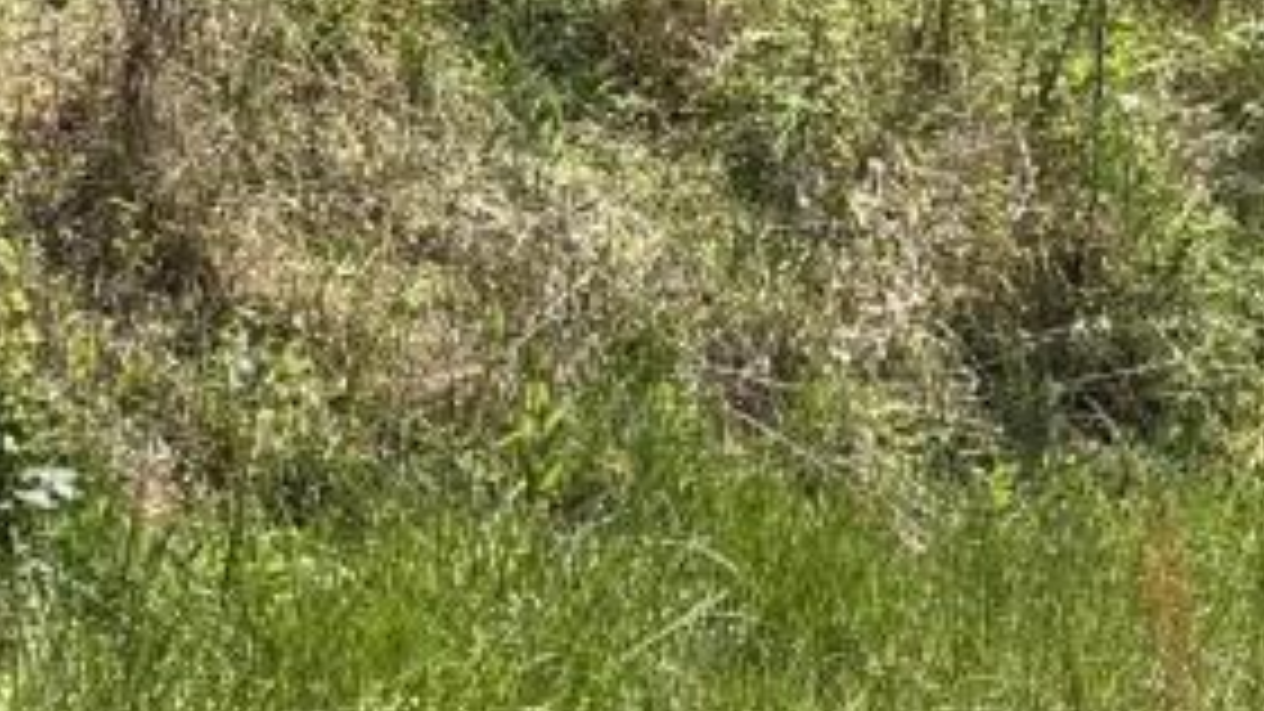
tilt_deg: -2.0
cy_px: -14
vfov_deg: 6.5
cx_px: 409
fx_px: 6233
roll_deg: -3.7
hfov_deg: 11.6
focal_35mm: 186
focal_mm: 6.76
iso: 100
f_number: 1.78
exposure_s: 1/4167
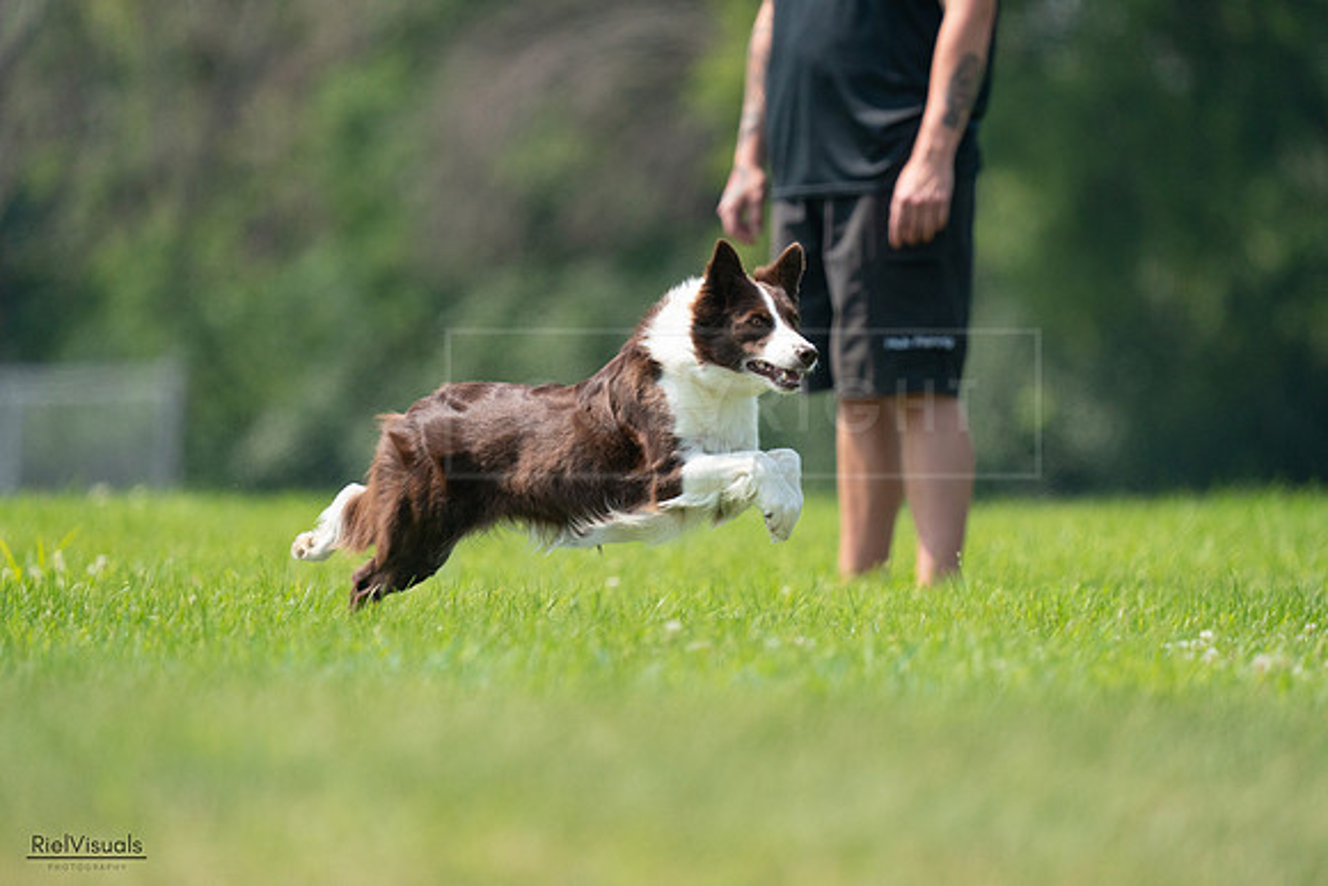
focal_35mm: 600
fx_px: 22137
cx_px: 664
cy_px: 443
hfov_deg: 3.4
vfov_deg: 2.3
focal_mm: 600
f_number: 6.3
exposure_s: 1/4000
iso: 2000
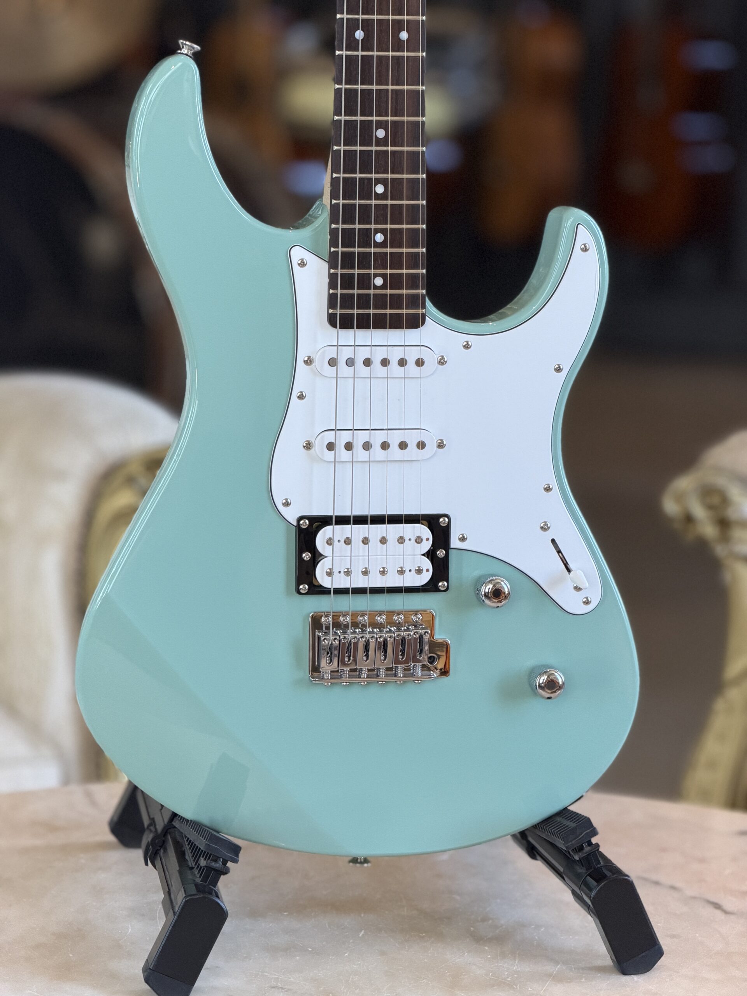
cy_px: 498
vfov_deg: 19.6
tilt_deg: -12.6
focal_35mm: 100
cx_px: 374
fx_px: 2877
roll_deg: -1.9
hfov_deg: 14.8
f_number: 2.8
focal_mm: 16.89
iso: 320
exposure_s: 1/121
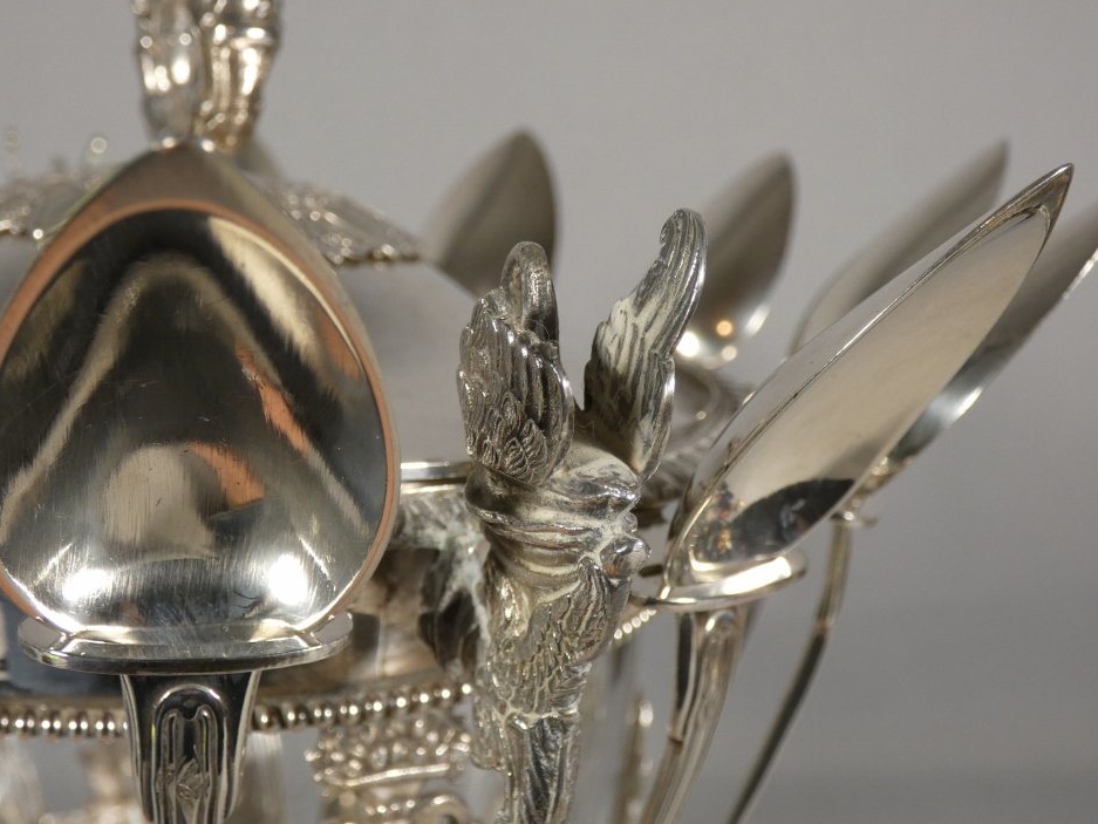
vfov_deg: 30.9
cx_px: 579
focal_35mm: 47
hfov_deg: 40.4
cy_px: 420
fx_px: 1491
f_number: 3.7
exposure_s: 1/125
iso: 200
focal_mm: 7.8
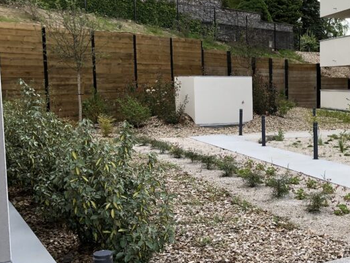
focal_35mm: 55
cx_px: 310
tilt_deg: -5.3
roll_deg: +1.6
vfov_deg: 26.5
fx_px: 556
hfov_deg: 33.2
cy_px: 149
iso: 20
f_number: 1.8
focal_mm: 3.99
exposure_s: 1/358
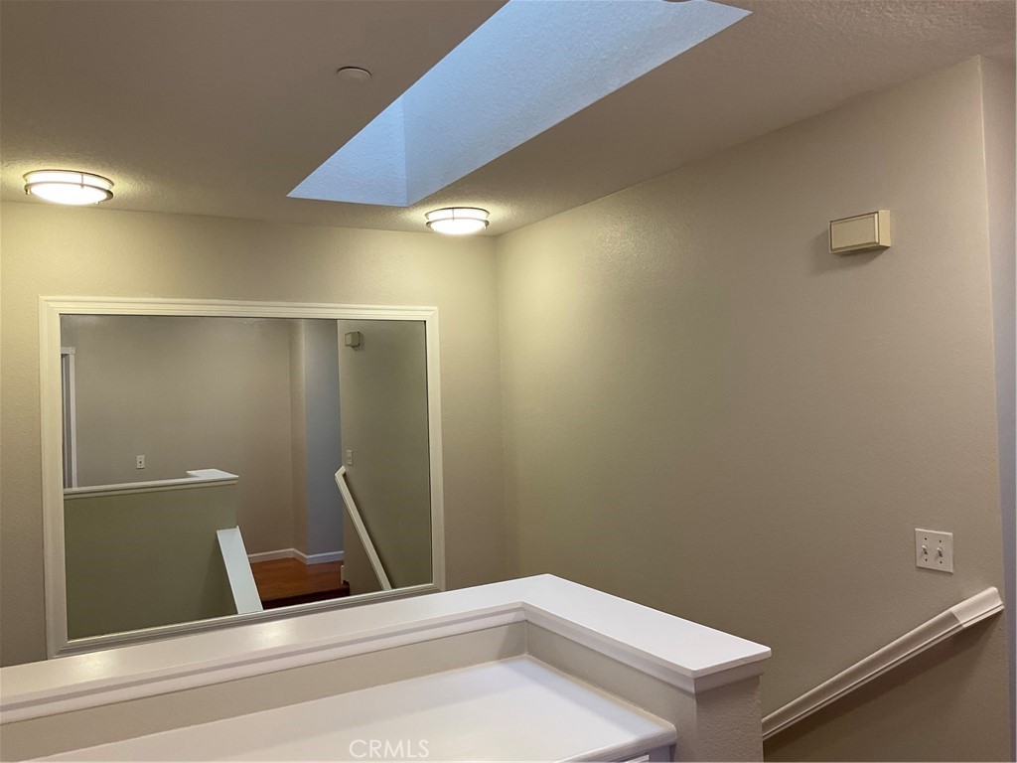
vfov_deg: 48.2
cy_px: 382
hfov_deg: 61.7
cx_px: 508
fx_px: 852
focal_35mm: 29
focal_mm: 3
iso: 50
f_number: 1.8
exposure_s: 1/60
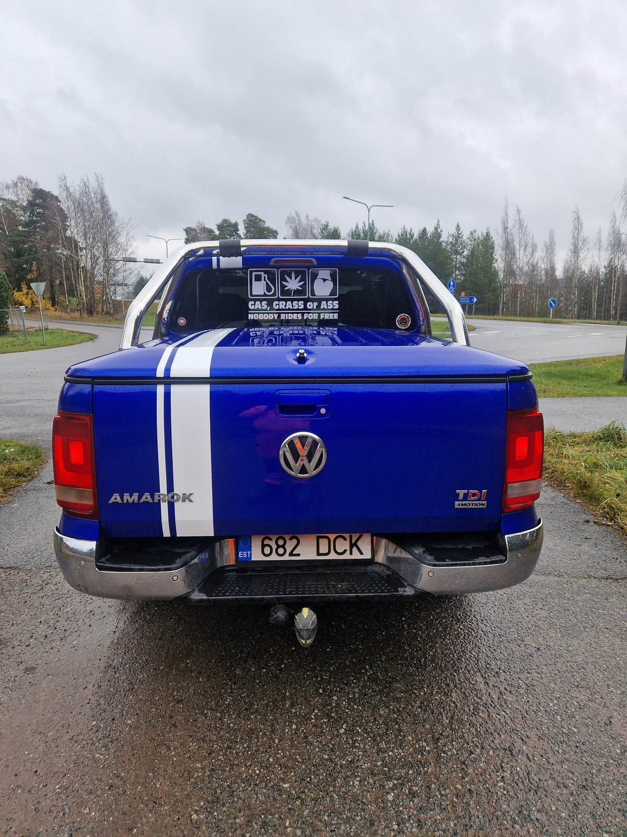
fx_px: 555
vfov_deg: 73.9
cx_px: 314
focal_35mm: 23
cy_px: 418
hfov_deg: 58.9
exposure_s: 1/180
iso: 50
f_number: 1.8
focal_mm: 5.4
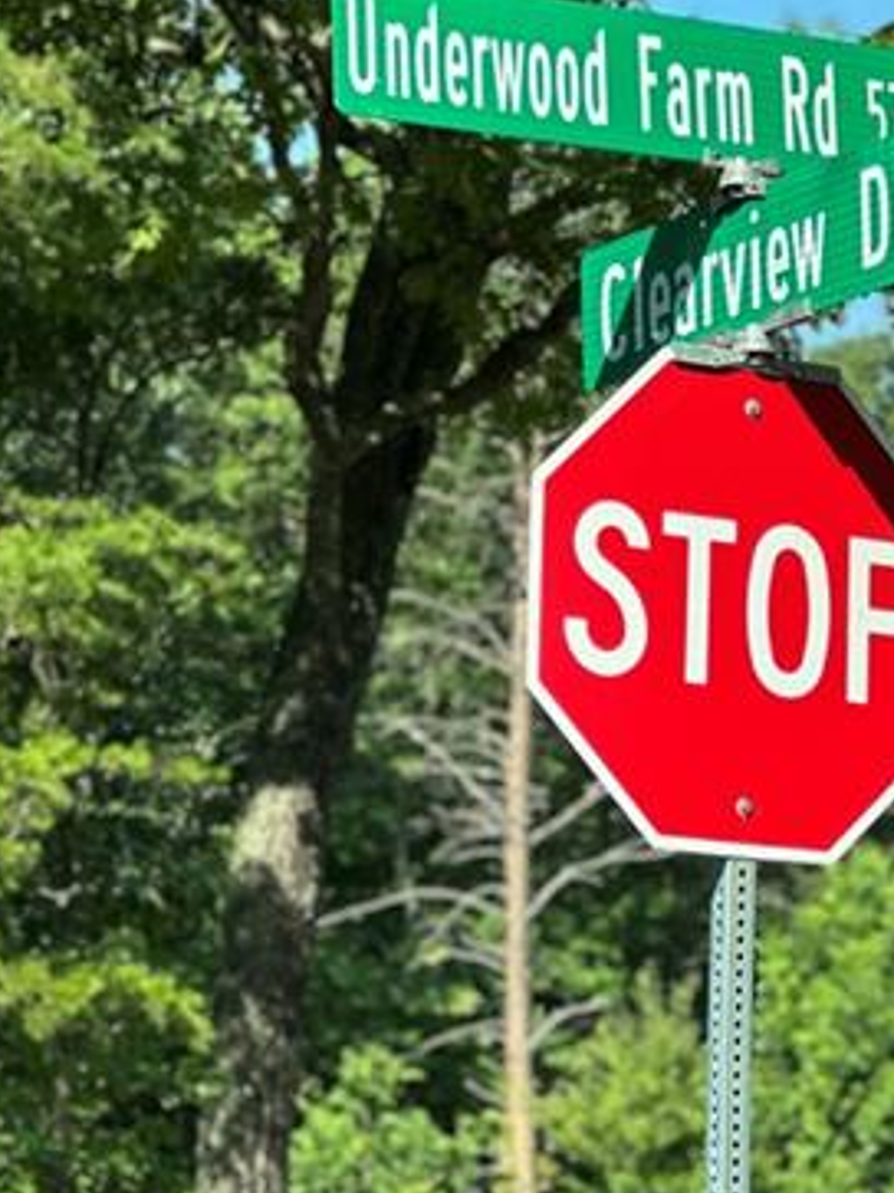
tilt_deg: +14.0
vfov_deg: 12.1
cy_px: 388
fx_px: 5616
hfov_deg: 9.1
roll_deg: -1.7
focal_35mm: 163
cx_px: 634
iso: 20
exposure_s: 1/134
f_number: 2.8
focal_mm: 9
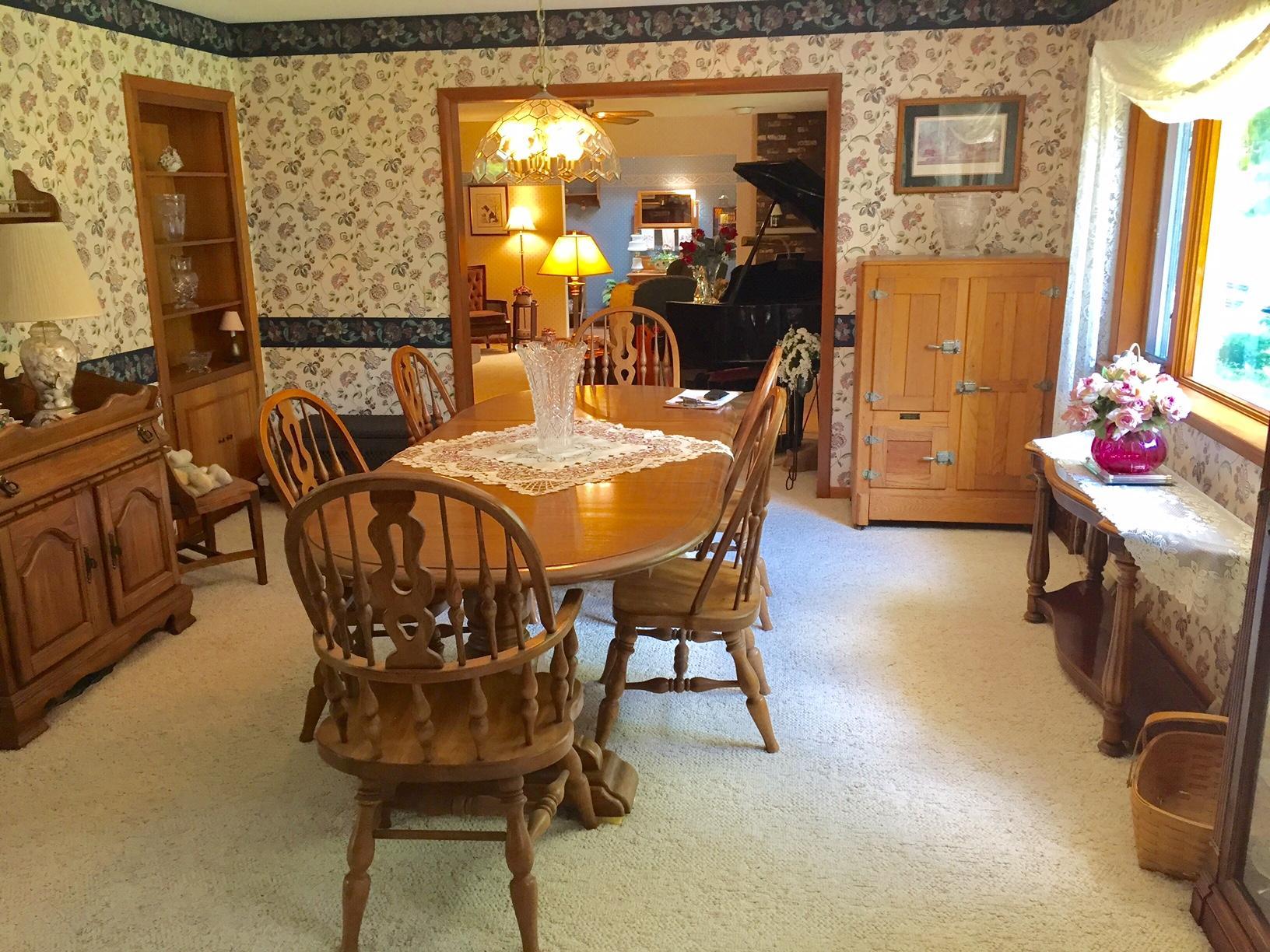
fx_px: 1064
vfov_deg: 48.2
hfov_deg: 61.7
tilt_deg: -13.2
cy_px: 476
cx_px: 635
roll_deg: -1.0
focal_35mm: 29
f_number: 2.2
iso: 80
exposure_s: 1/30
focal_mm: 4.15
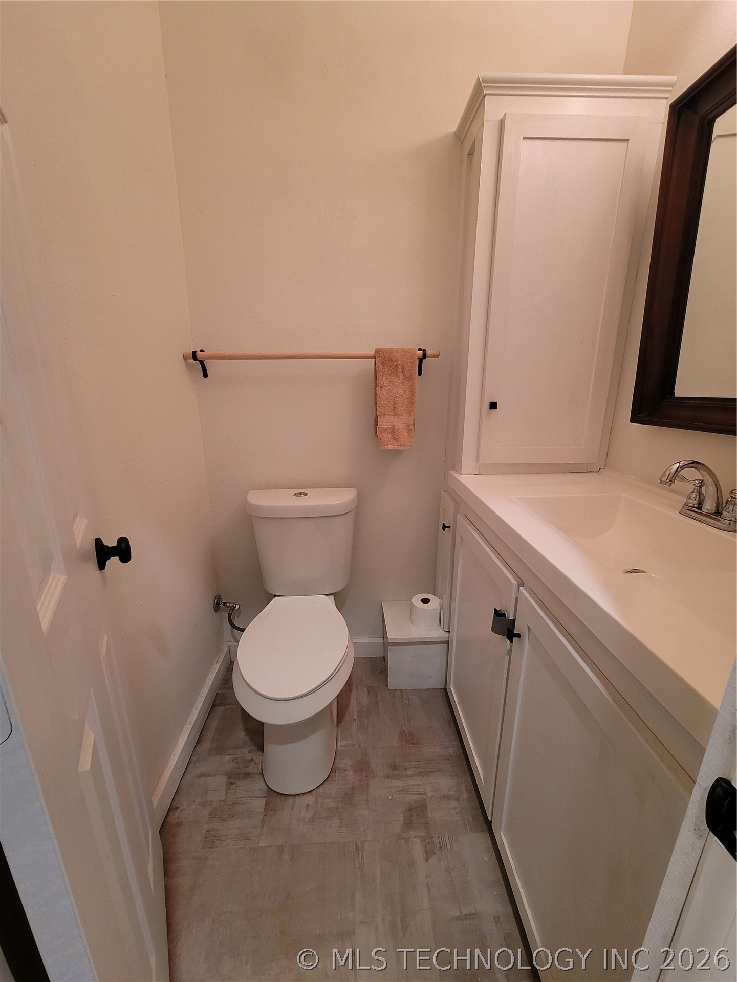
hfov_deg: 89.9
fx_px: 369
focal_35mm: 13
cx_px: 368
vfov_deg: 106.2
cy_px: 491
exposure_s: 1/30
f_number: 2.2
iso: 320
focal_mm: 2.2
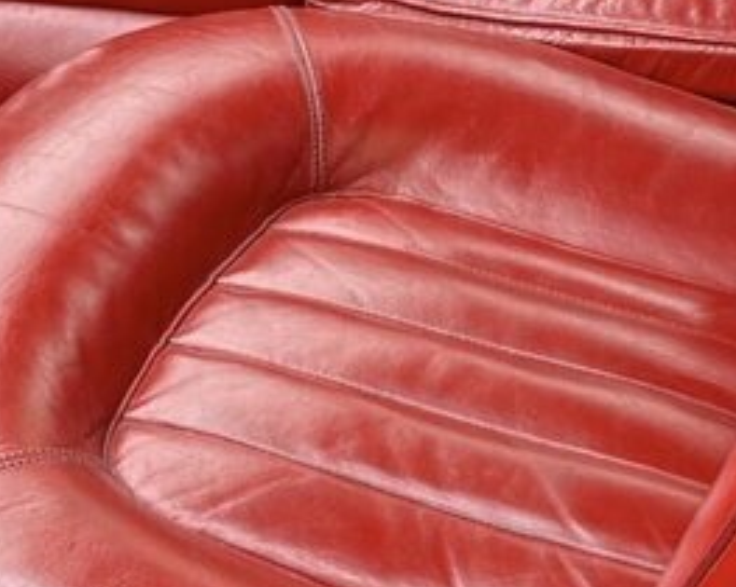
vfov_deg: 13.2
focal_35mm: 116
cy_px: 56
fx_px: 2525
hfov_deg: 16.5
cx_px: 493
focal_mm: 5.96
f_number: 1.6
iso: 125
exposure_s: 1/85
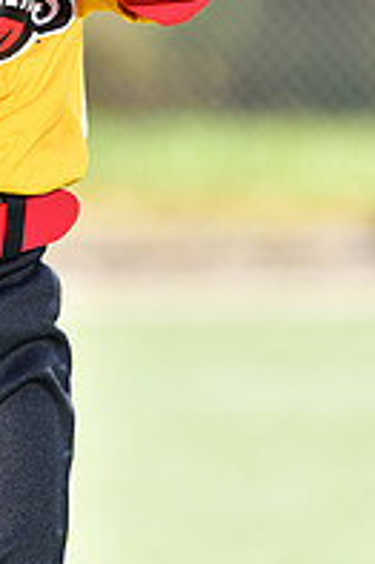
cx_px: -119
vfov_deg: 3.5
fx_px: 9219
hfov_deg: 2.3
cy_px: -132
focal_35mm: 589
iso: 80
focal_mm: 200
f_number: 4.5
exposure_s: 1/200
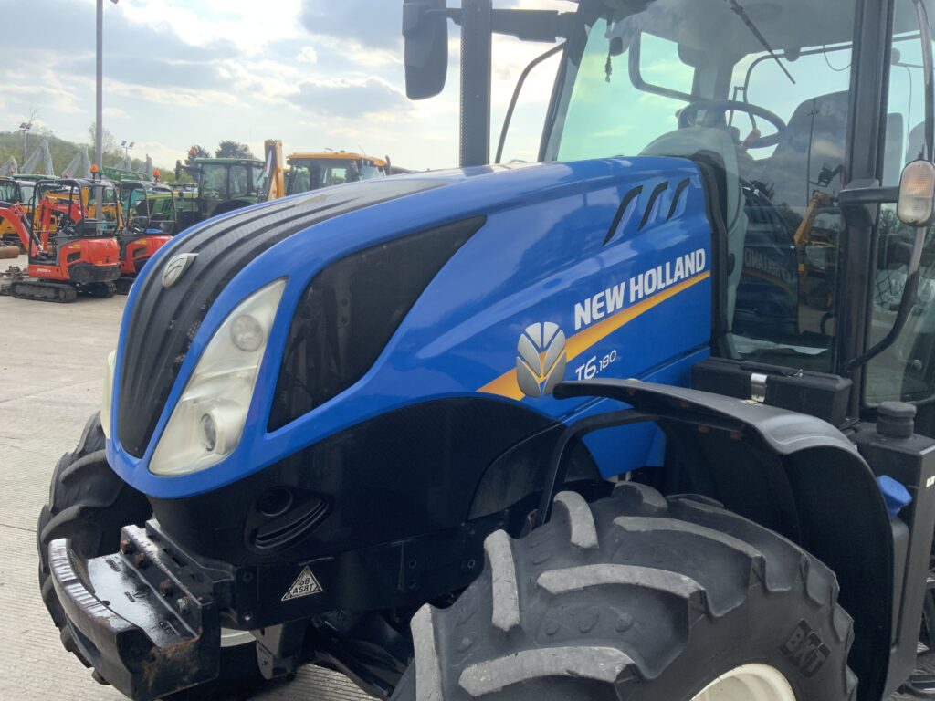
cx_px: 468
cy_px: 350
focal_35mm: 29
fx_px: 783
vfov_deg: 48.2
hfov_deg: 61.7
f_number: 1.8
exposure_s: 1/620
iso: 16
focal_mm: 3
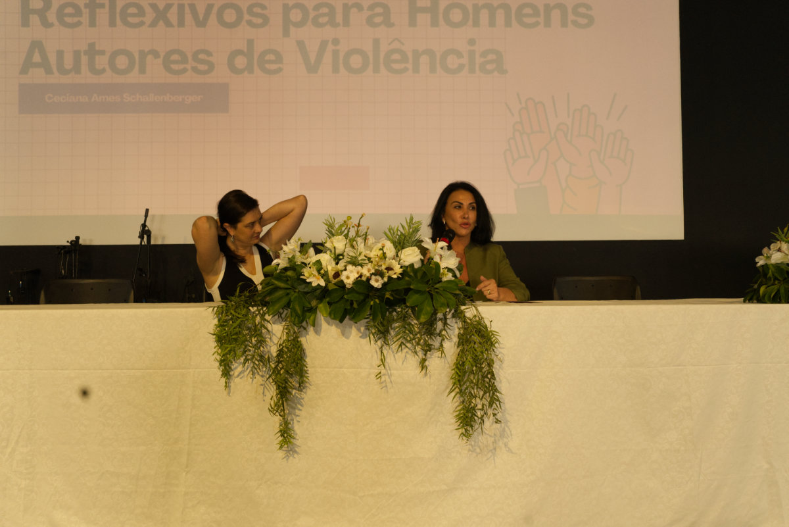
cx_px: 394
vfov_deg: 37.9
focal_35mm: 35
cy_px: 264
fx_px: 767
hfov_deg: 54.4
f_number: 5.6
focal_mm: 35
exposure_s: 1/80
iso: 4000
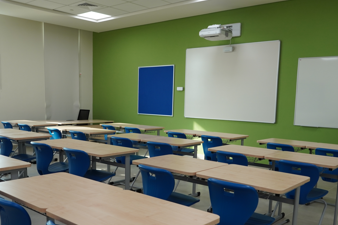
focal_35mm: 37
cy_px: 152
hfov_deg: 51.9
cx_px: 172
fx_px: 347
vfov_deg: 35.6
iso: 320
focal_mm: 18
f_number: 4
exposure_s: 1/160
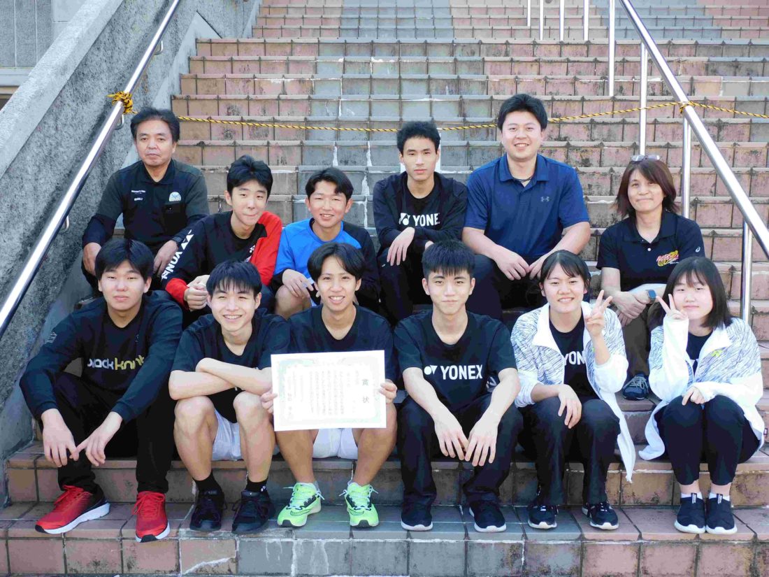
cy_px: 288
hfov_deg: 46.8
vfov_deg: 36.0
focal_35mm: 40
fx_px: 889
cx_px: 384
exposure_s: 1/100
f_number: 3.8
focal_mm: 7.2
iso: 125
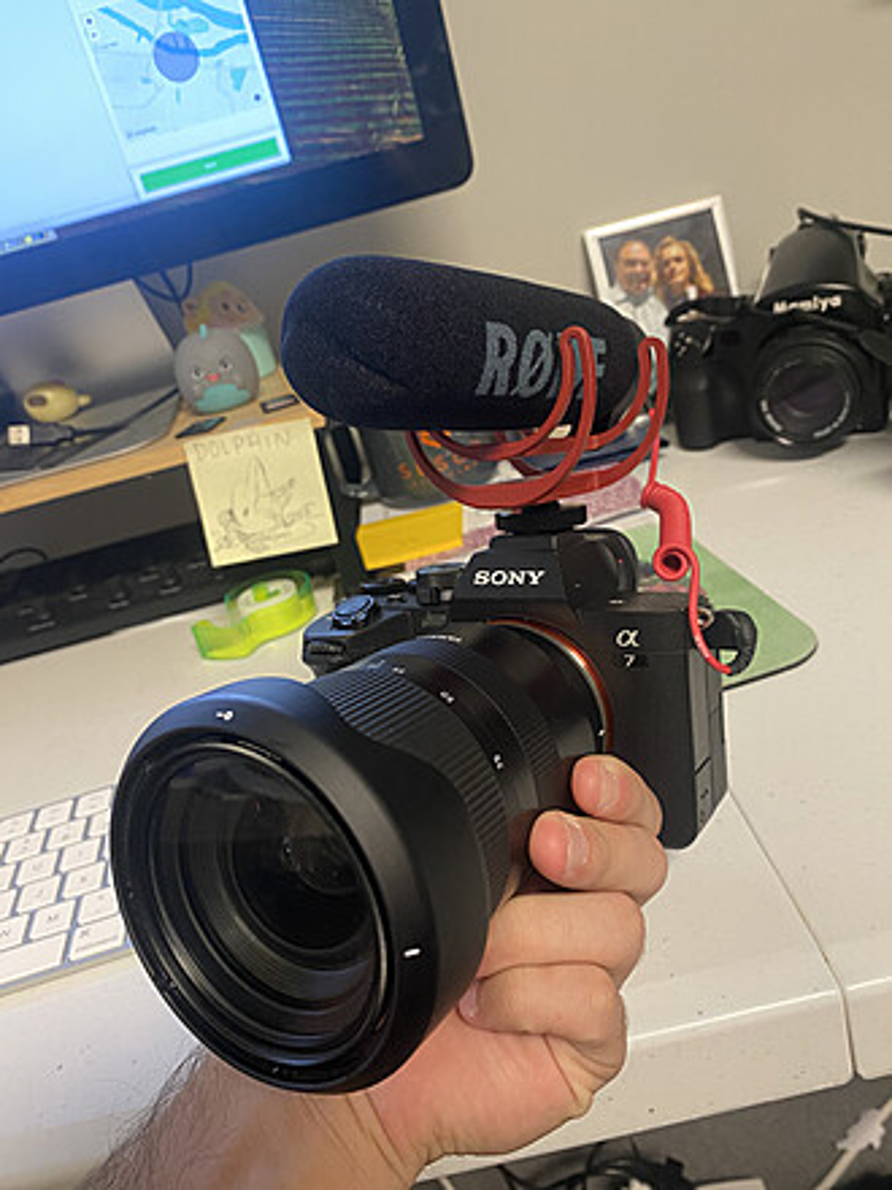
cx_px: 446
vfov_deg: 67.3
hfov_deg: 53.1
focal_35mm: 26
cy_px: 595
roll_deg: +16.0
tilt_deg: -22.4
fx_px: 893
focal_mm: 4.25
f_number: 1.8
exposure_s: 1/60
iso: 320
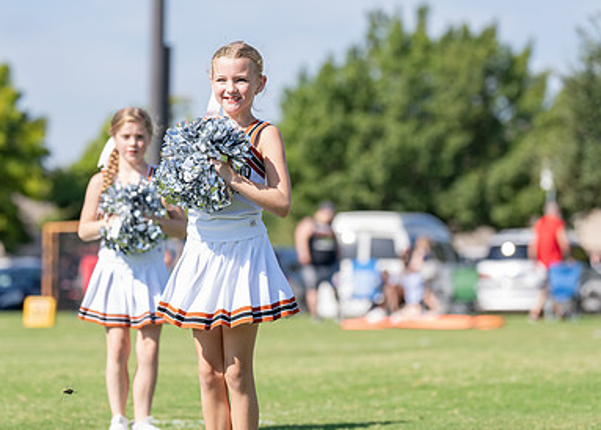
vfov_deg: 7.4
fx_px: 3330
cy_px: 215
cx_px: 250
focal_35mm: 195
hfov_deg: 10.3
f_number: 2.8
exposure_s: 1/1250
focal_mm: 121
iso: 125
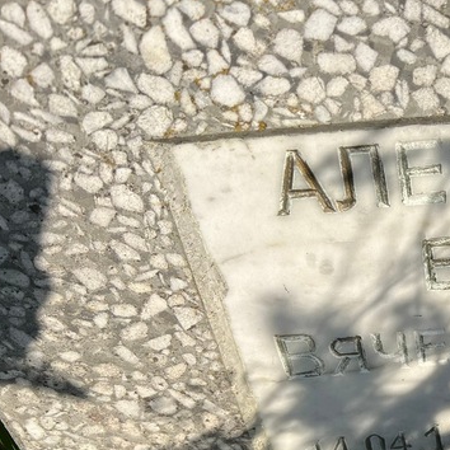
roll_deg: -2.7
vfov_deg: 32.4
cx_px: 497
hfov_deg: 29.5
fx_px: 765
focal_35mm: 52
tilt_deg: -38.7
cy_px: 310
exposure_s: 1/4444
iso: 50
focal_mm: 5.7
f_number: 1.5
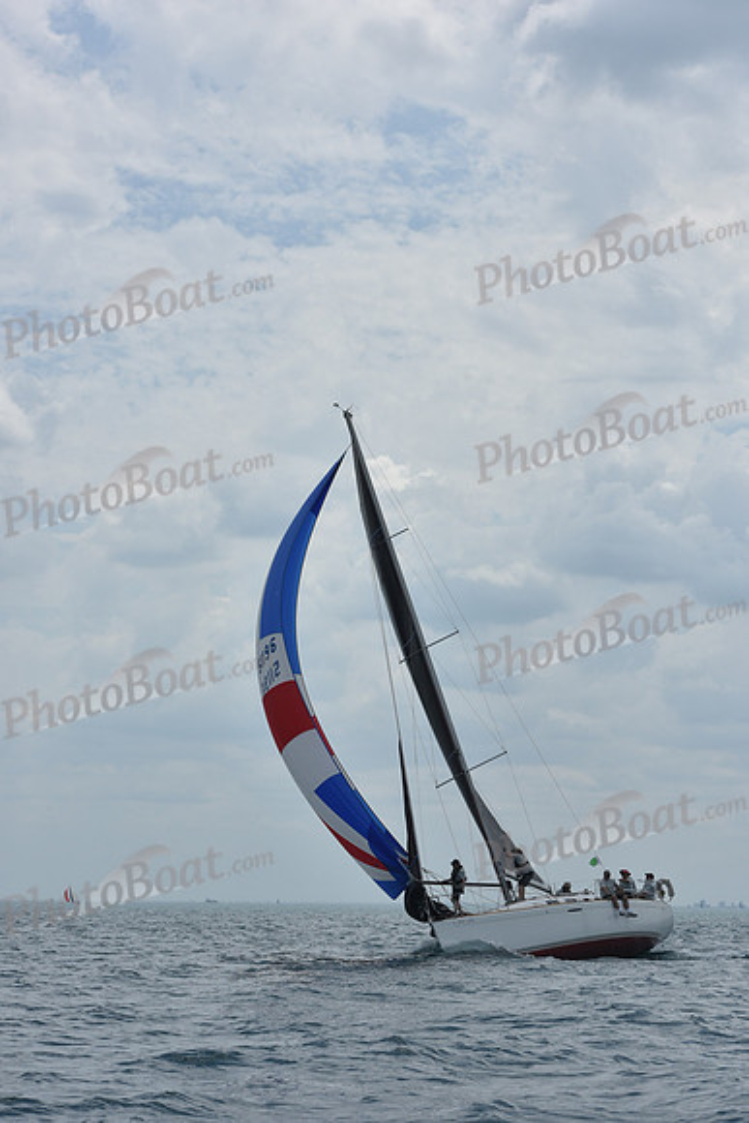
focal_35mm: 86
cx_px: 374
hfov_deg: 15.9
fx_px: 2682
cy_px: 562
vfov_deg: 23.6
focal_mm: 86
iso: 250
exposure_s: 1/1250
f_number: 10
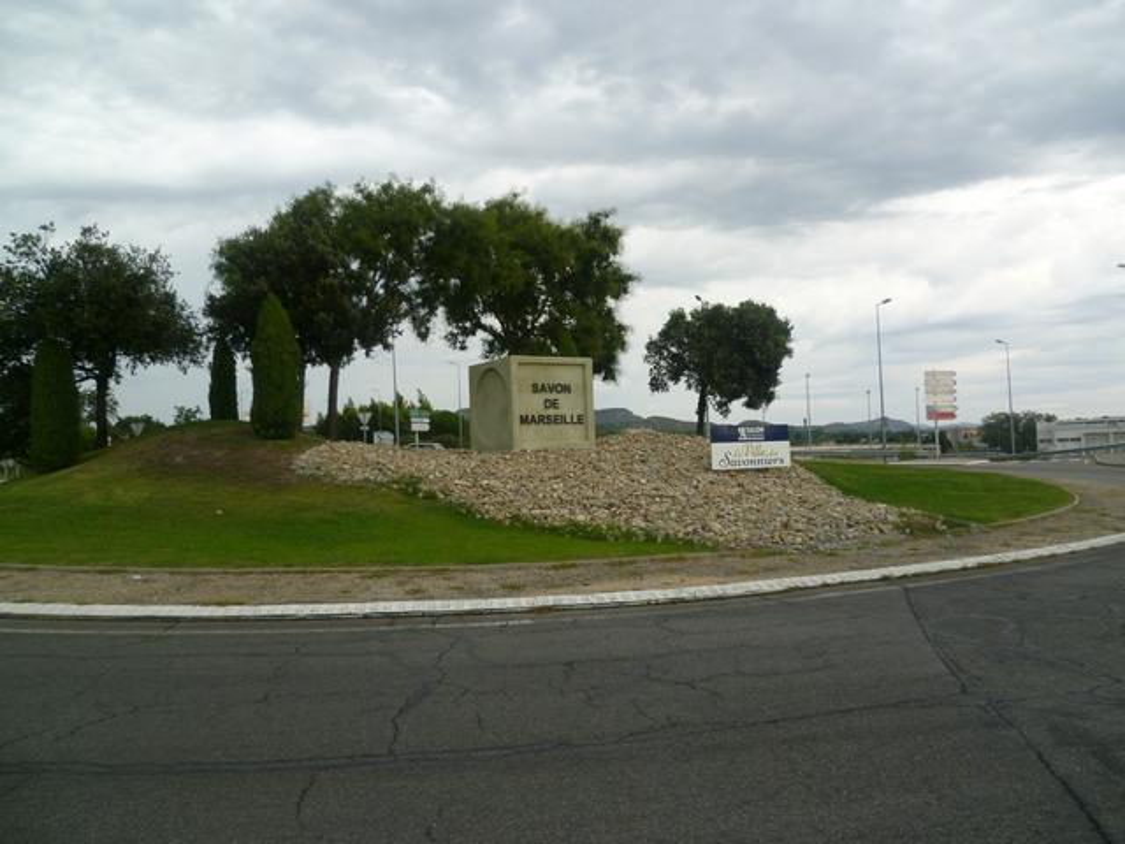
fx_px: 910
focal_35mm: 28
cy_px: 422
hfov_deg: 63.4
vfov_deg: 49.7
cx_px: 562
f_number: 2.8
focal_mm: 5
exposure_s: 1/30
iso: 80
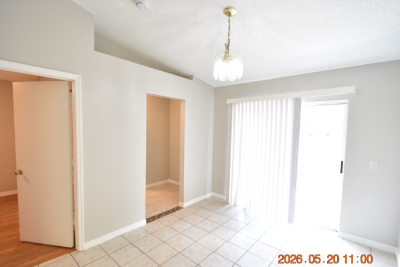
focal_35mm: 16
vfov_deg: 73.7
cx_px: 200
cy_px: 138
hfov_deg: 96.7
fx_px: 178
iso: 800
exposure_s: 1/60
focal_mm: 10
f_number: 3.5
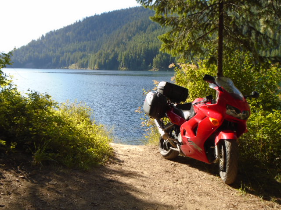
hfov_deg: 51.4
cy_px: 105
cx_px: 140
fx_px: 292
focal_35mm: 36
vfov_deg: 39.7
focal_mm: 6.4
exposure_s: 1/320
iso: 100
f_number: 3.8
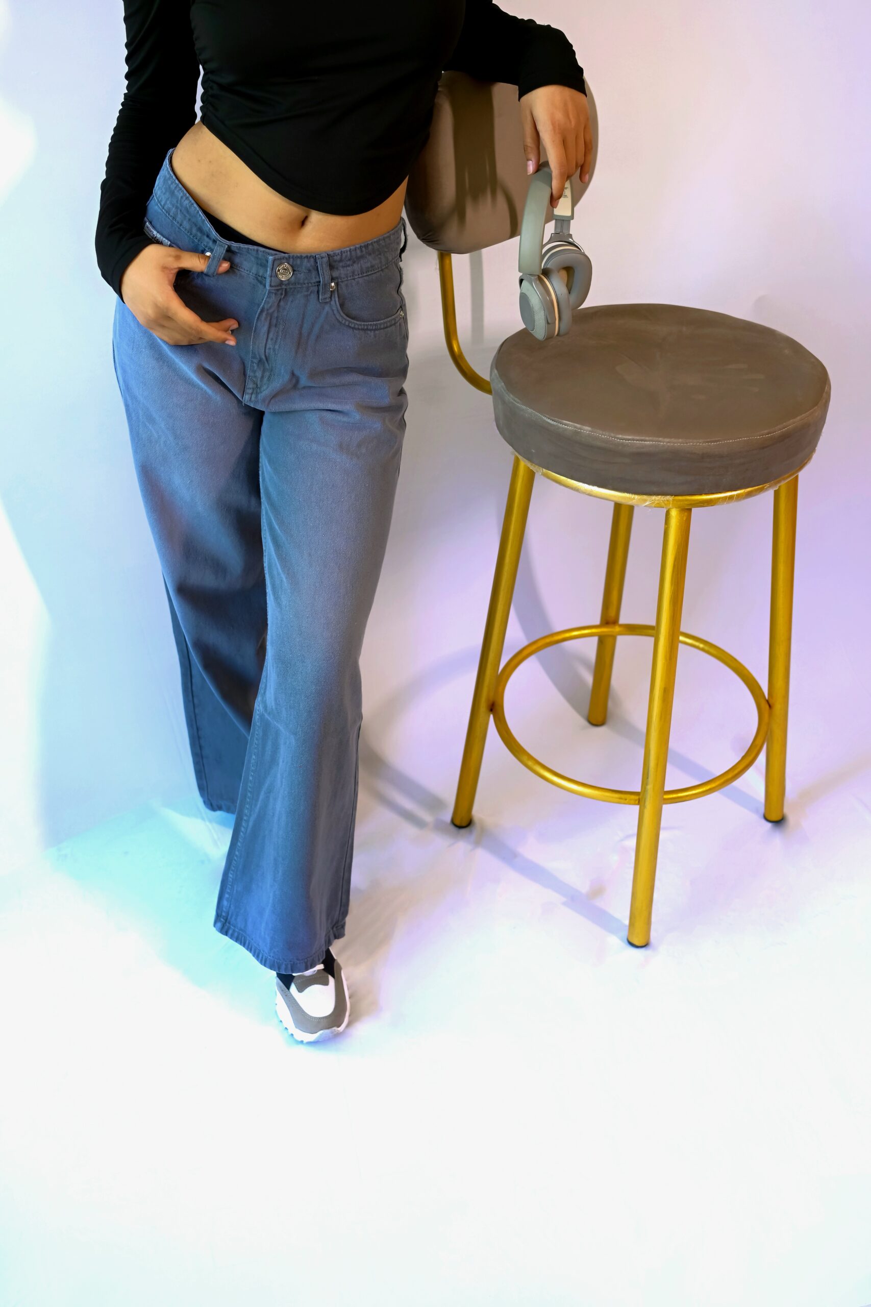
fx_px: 1270
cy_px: 654
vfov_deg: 54.4
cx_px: 436
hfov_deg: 37.9
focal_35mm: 35
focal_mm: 35
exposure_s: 1/200
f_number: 3.2
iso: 400
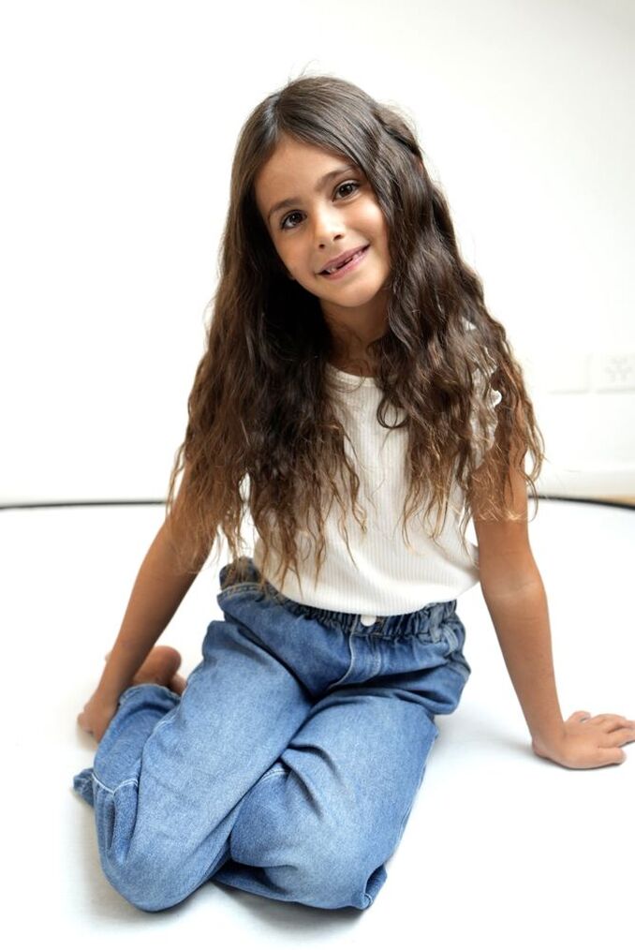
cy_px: 475
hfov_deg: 37.9
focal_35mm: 35
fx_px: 924
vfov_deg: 54.4
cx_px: 318
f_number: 2.8
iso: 250
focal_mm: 35
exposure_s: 1/160
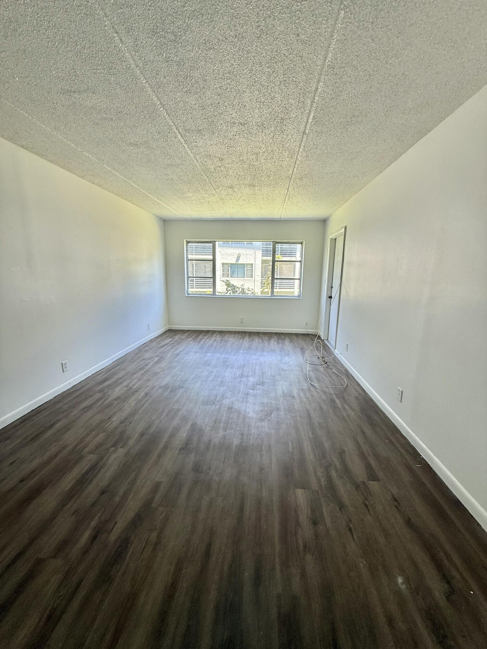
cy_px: 324
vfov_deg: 102.1
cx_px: 244
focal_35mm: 14
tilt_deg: -10.5
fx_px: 263
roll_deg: -1.3
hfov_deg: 85.7
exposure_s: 1/115
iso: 64
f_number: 2.2
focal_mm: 2.22
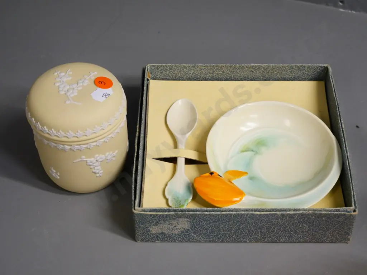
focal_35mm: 66
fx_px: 700
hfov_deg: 29.4
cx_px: 184
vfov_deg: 22.3
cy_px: 138
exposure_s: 1/80
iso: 1600
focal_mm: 33
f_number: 5.1
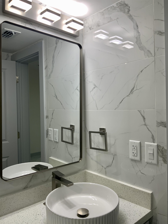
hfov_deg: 48.2
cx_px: 84
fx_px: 188
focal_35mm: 29
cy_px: 112
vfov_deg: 61.7
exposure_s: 1/120
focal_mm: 3
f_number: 1.8
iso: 32
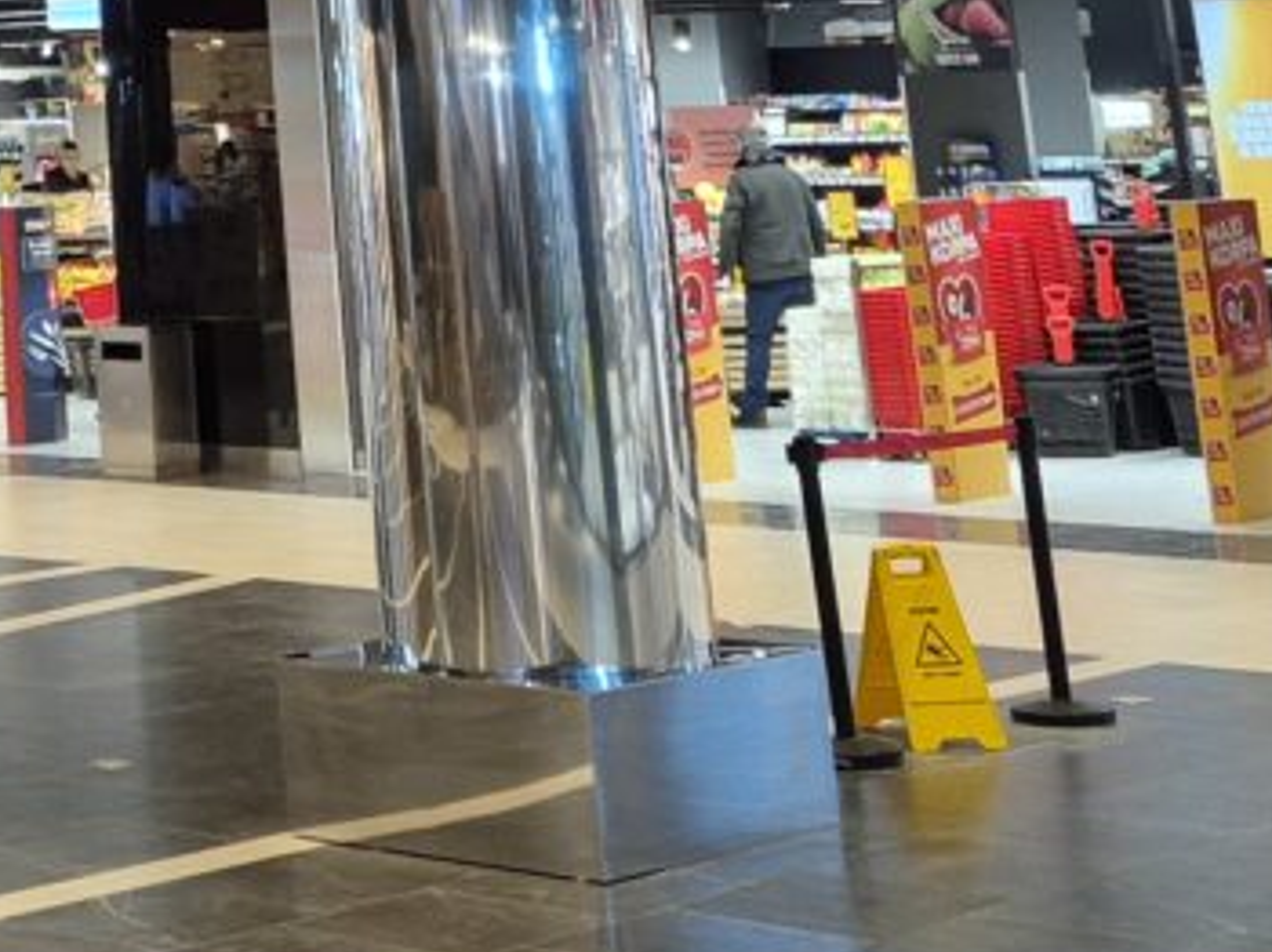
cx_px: -207
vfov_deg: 13.0
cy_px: -854
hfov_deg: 18.5
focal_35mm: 101
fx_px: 3709
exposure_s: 1/100
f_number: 1.8
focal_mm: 5.4
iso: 200
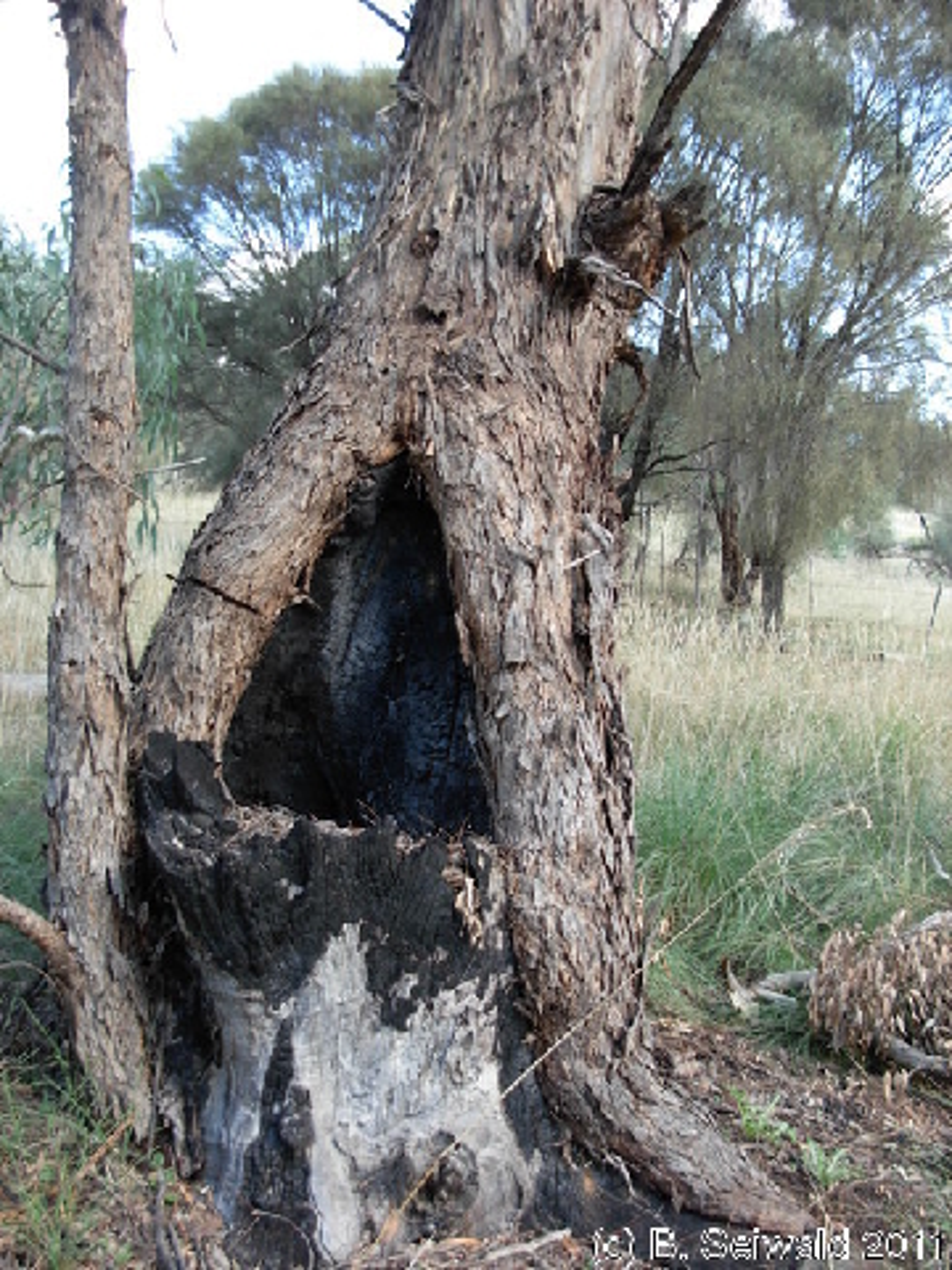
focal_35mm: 38
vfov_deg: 49.0
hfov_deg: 37.7
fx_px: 1393
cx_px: 476
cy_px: 635
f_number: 2.9
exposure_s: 1/69.7
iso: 79
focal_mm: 6.3
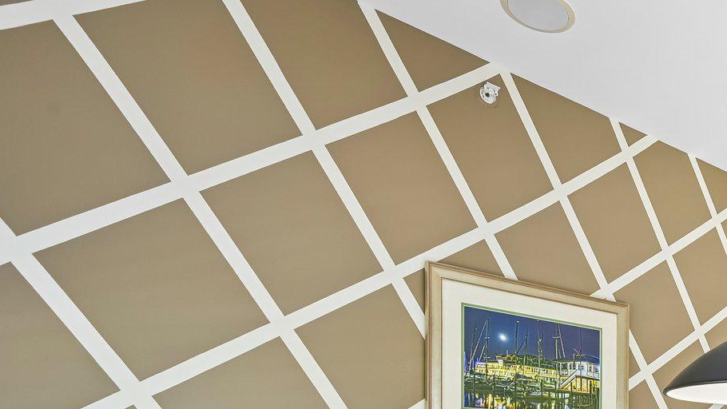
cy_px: 471
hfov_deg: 44.2
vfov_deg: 31.0
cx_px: 815
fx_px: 636
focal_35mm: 33
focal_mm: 14
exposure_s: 1/15
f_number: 8
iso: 400
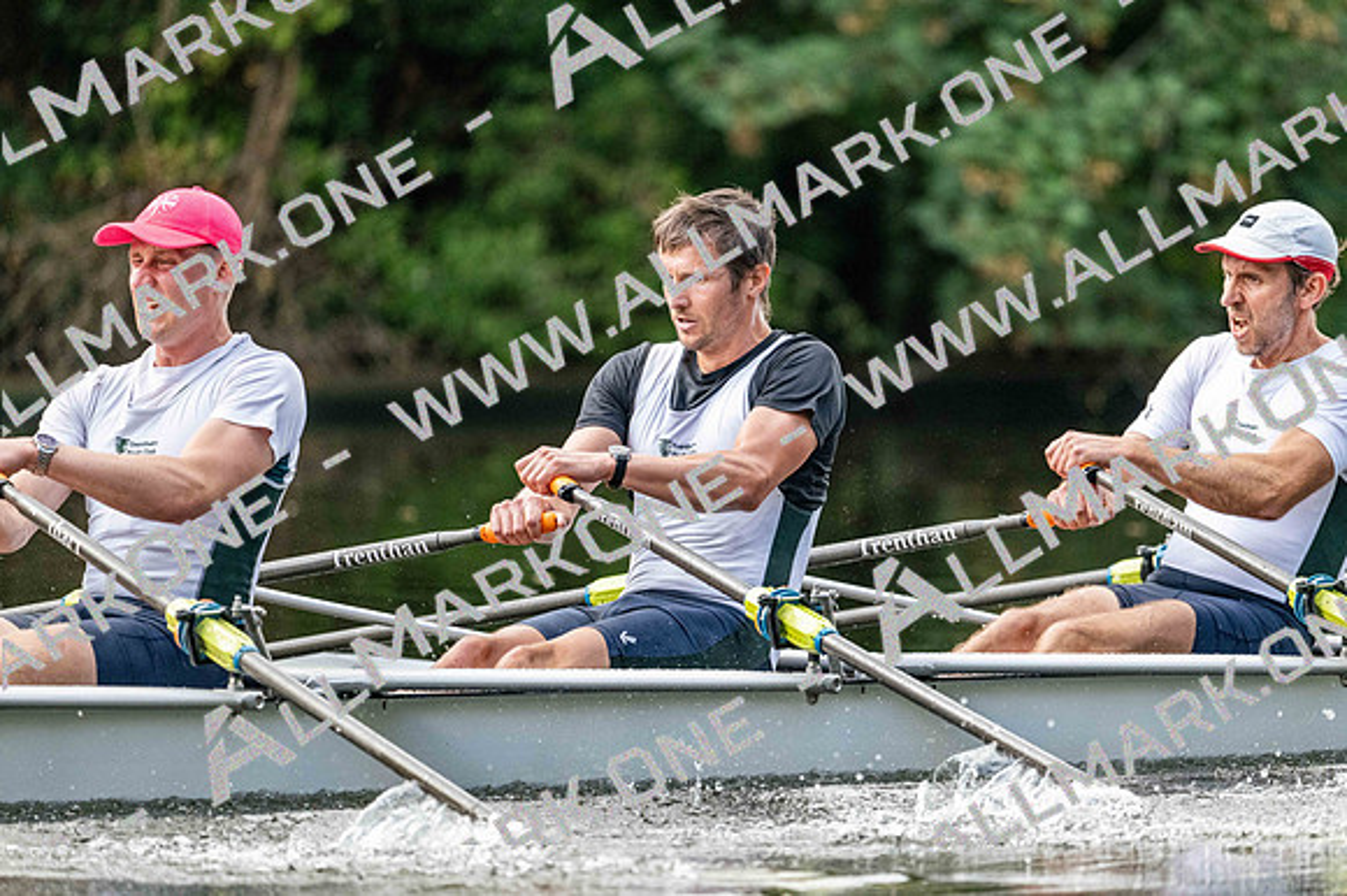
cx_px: 674
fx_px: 14961
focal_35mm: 400
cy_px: 448
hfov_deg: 5.2
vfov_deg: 3.4
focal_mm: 400
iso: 2500
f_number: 4.5
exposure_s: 1/2500
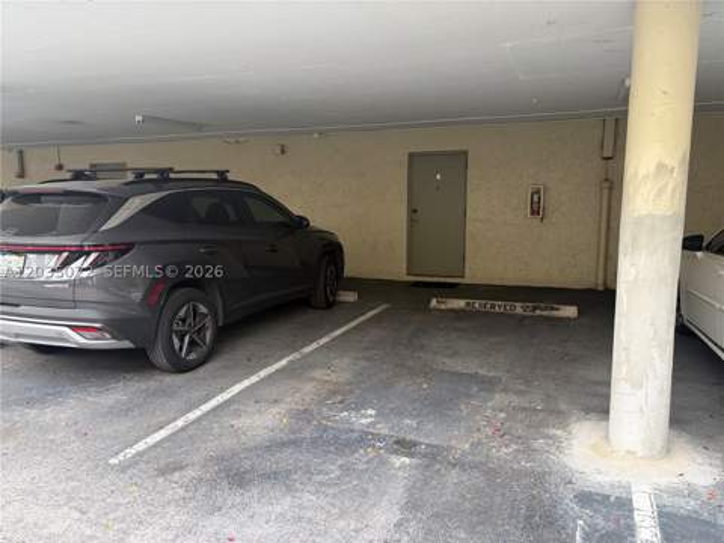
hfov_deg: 67.3
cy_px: 272
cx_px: 362
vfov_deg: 53.1
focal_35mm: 26
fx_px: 544
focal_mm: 5.96
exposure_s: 1/122
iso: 40
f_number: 1.6
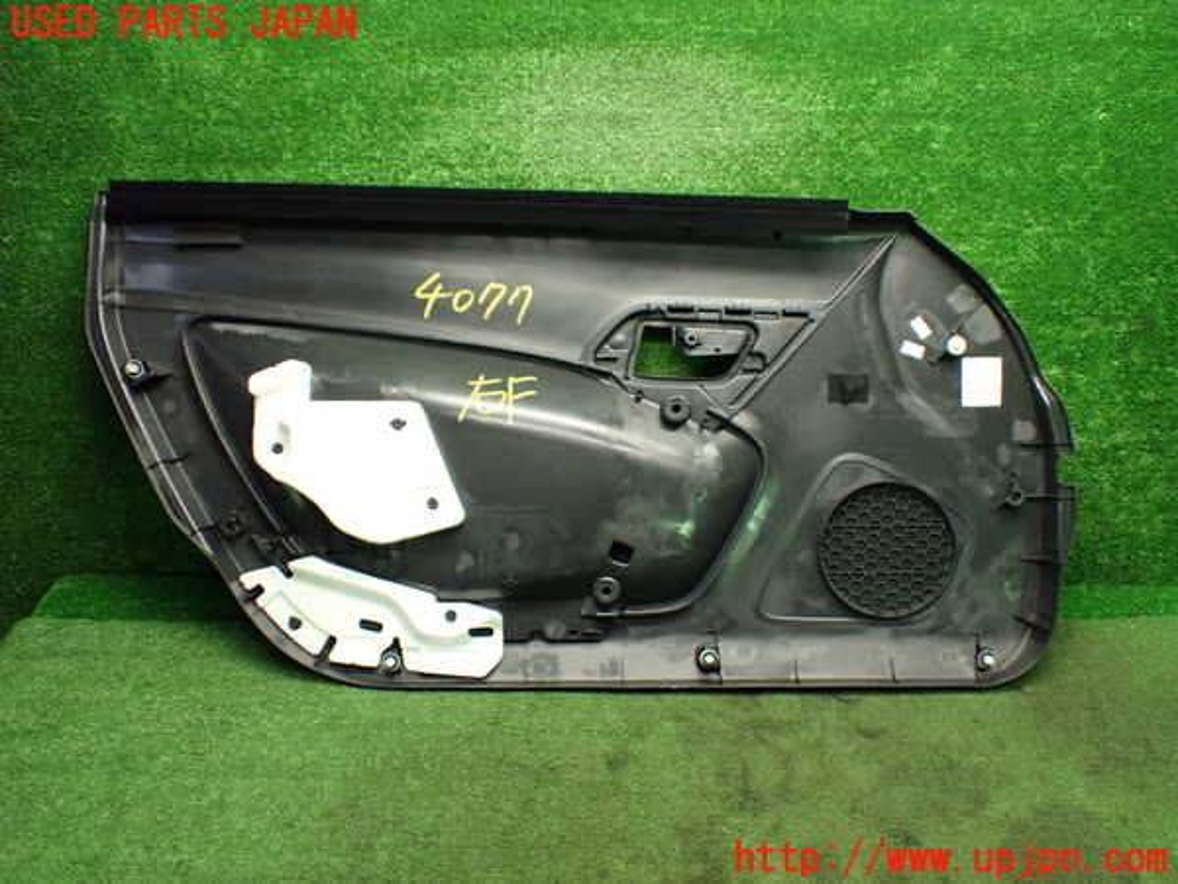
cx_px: 589
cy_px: 442
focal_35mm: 30
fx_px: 1021
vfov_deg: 46.8
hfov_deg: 60.0
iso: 800
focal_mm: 5.4
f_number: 2.3
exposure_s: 1/100
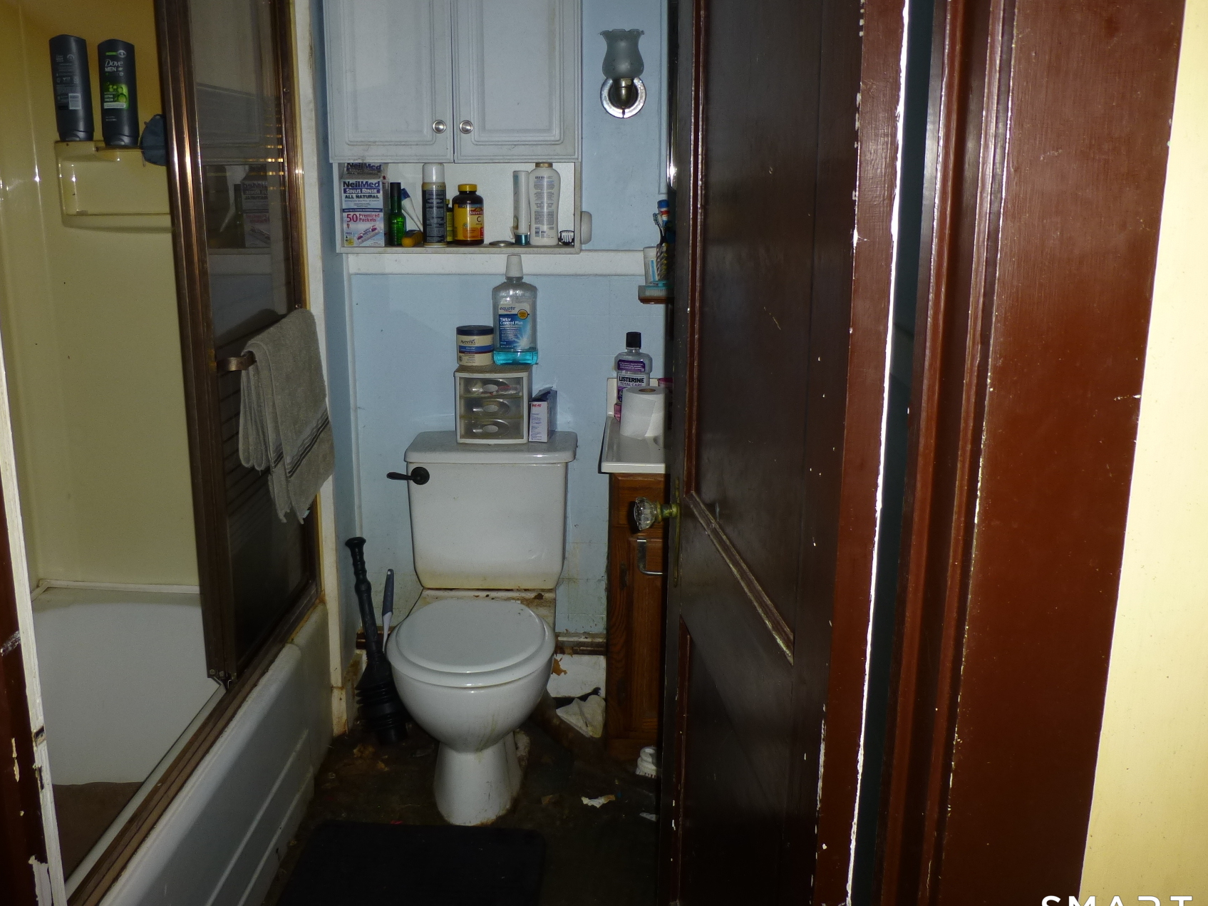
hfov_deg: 61.5
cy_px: 391
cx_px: 533
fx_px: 1012
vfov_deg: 48.1
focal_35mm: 29
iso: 100
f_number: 3.3
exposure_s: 1/60
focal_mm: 4.3
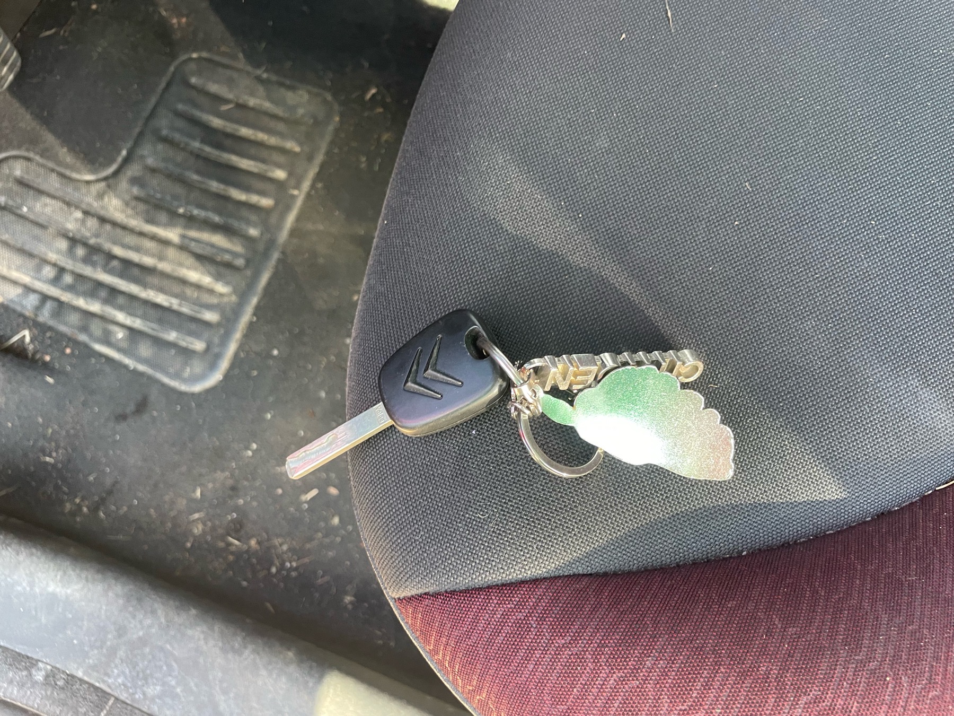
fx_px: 717
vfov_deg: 53.1
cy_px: 358
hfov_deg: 67.3
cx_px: 477
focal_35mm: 26
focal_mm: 4.2
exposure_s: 1/62
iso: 125
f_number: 1.6
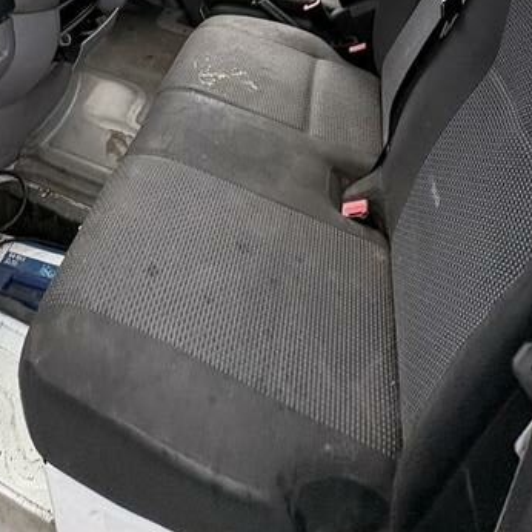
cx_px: 186
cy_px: -141
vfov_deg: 36.2
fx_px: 556
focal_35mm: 32
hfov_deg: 50.4
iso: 64
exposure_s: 1/253
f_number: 2.2
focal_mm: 2.22
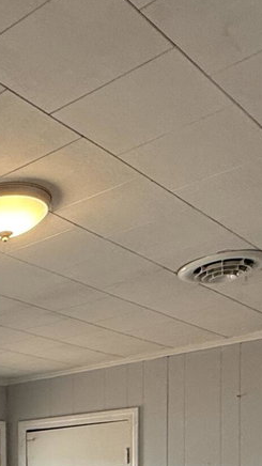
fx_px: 692
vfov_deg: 31.3
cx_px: -118
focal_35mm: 56
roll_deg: +1.1
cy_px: 558
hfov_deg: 19.1
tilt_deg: -1.7
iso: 100
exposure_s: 1/120
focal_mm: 2.22
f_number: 2.2
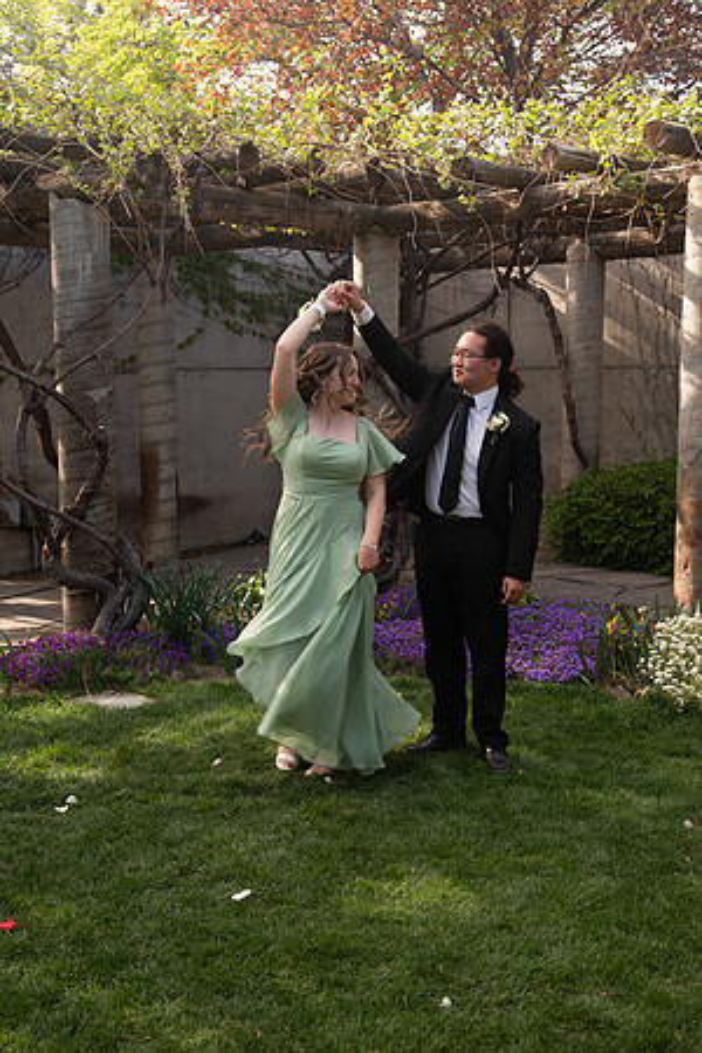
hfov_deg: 30.5
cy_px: 526
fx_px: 1287
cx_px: 351
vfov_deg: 44.5
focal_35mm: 44
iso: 250
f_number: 5.6
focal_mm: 44
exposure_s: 1/125
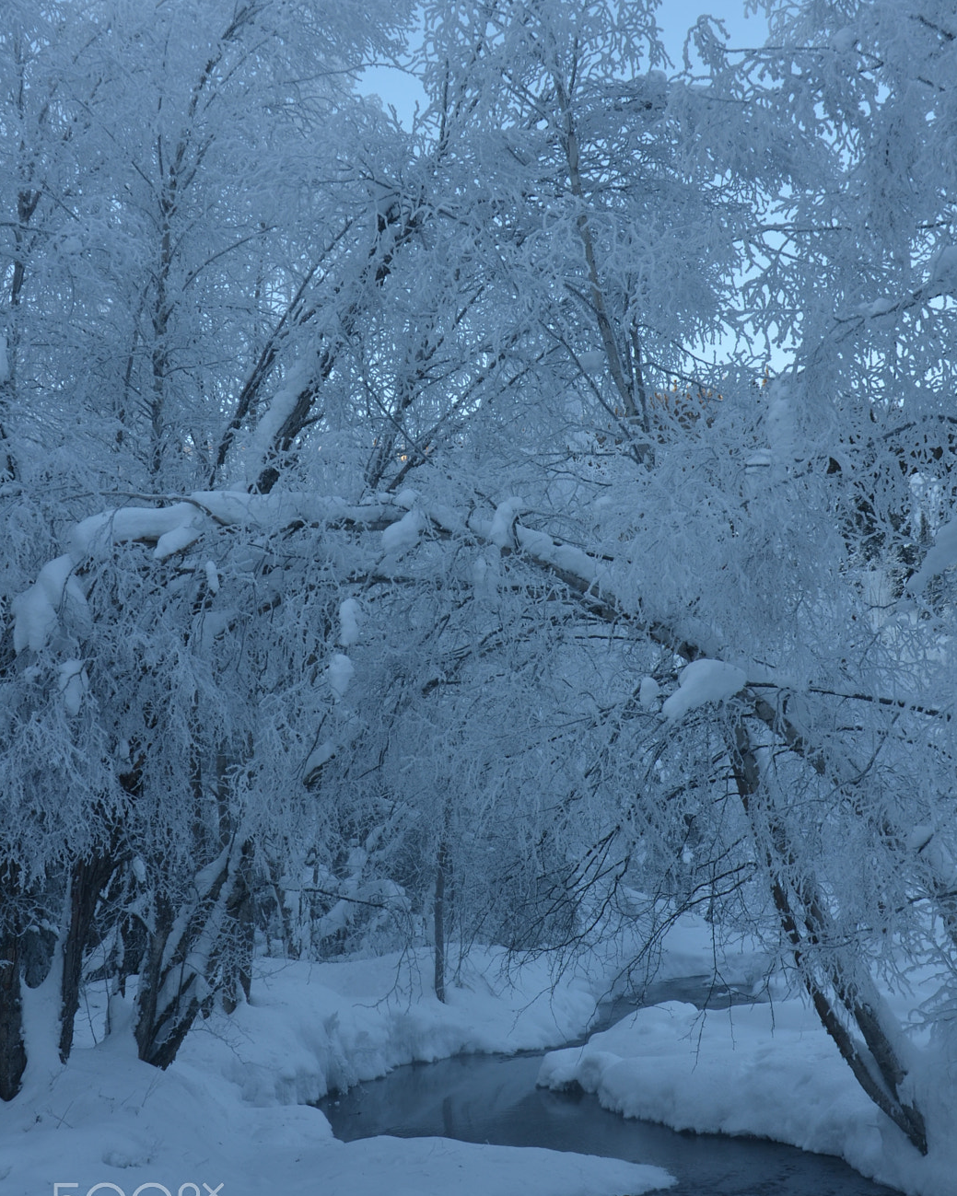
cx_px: 484
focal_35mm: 45
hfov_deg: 33.4
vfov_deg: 41.2
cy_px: 588
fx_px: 1593
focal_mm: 26
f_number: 6.3
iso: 200
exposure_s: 1/160
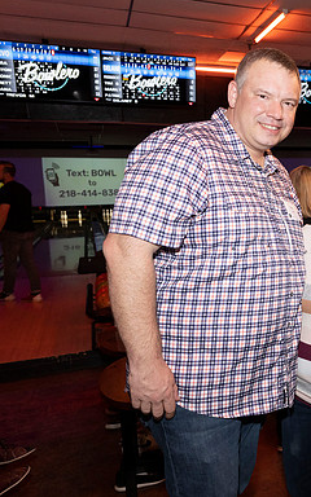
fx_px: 542
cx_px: 365
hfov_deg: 28.2
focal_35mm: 40
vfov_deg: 49.3
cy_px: 248
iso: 1600
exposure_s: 1/100
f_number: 5.6
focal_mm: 26
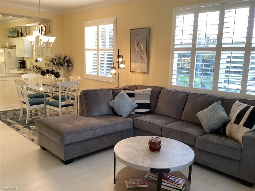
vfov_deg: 45.4
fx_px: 228
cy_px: 96
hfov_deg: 58.4
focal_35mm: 31
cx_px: 128
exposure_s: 1/60
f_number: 2.4
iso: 100
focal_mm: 3.3
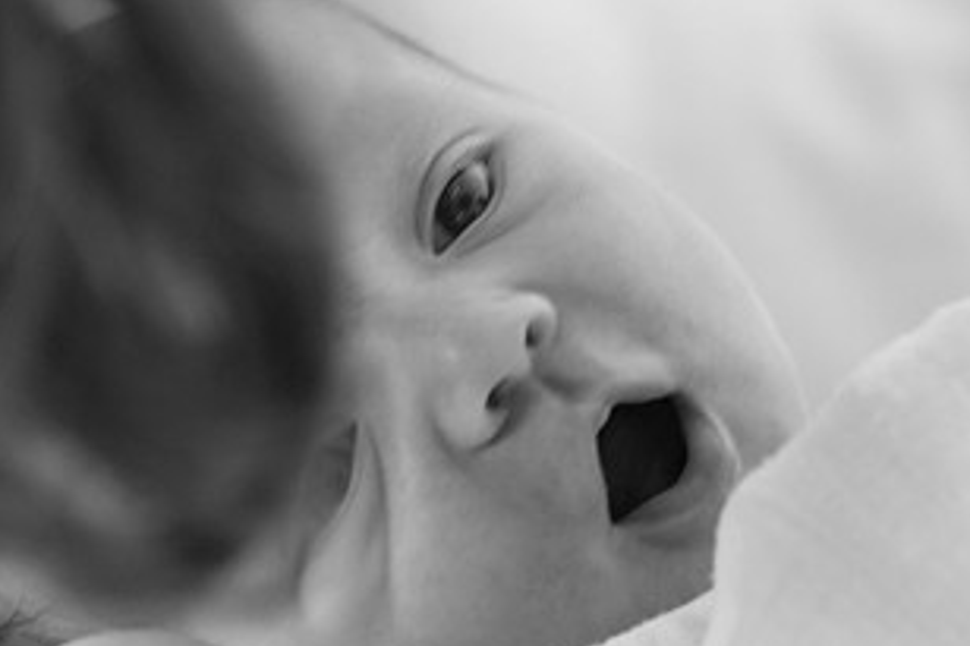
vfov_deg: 3.3
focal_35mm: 419
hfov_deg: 4.9
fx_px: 11283
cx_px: 813
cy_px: 485
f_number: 5.6
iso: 200
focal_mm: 145
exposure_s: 1/160
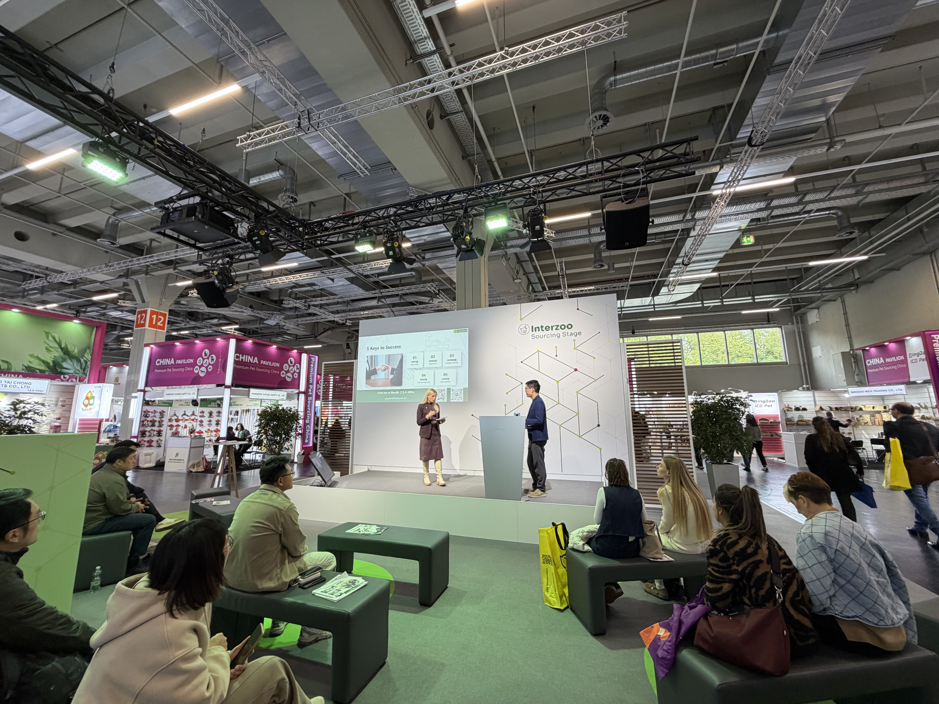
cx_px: 470
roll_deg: +1.0
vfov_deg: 85.7
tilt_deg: +10.9
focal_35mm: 14
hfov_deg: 102.1
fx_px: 380
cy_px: 352
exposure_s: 1/98
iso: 125
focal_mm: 2.22
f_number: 2.2
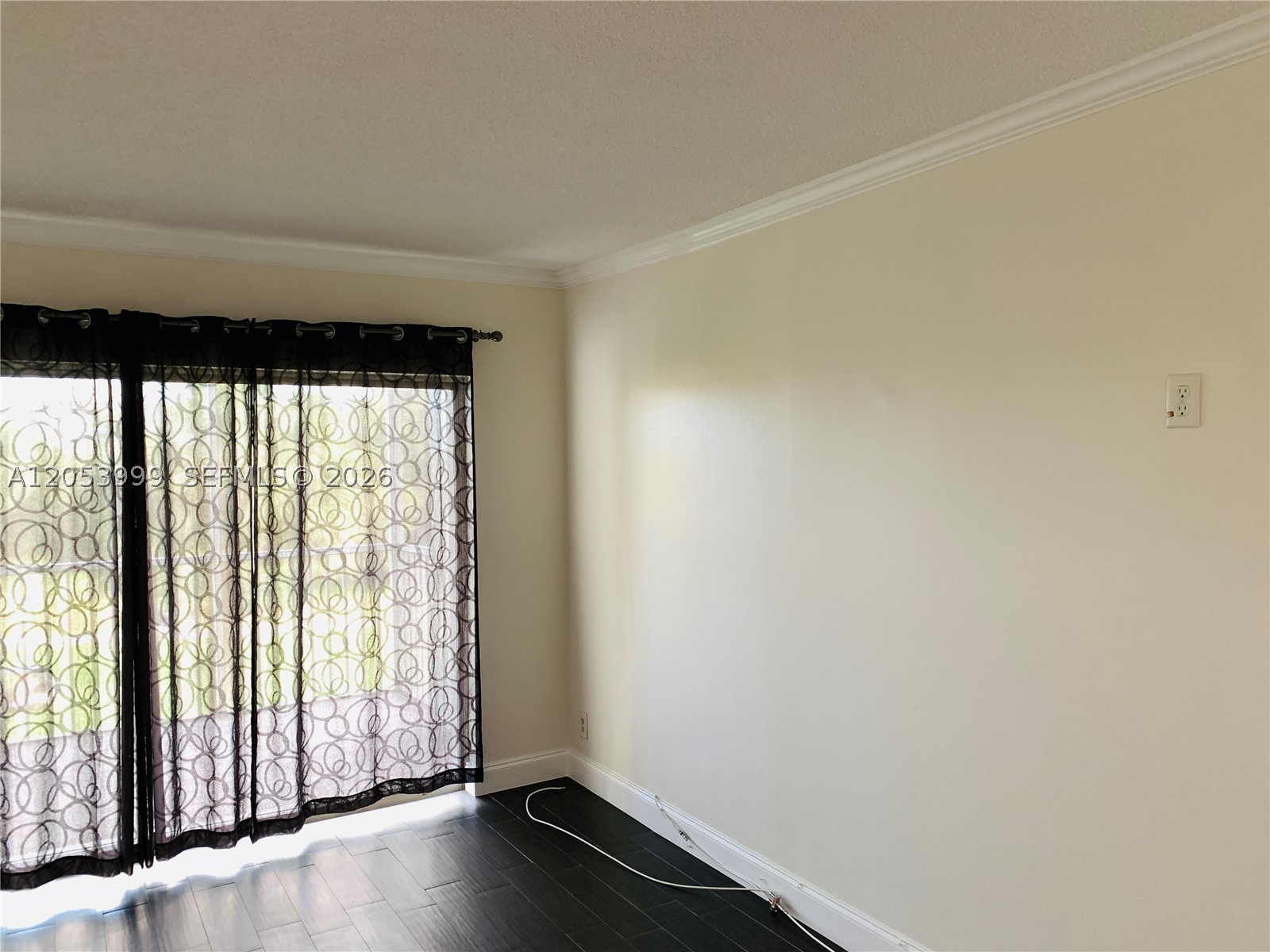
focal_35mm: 26
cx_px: 635
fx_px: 954
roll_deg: +0.4
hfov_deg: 67.3
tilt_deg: -1.2
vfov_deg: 53.1
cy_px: 476
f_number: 1.8
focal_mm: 4.25
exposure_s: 1/60
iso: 200
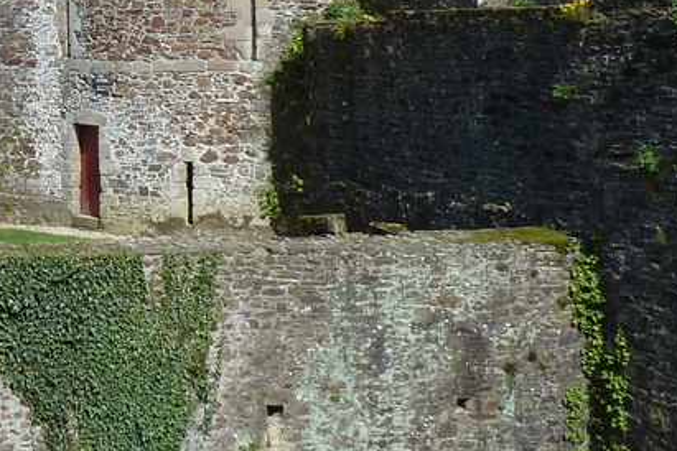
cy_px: -43
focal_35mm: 76
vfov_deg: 17.4
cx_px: -237
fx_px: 1429
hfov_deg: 23.2
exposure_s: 1/400
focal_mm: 4.1
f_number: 4.5
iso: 80
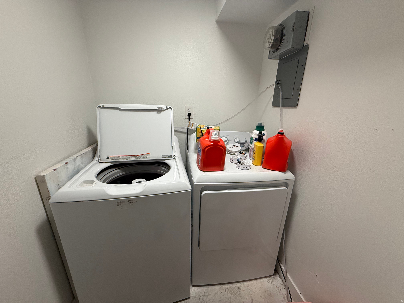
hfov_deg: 102.1
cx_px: 202
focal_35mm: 14
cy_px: 152
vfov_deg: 85.7
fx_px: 163
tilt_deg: -17.3
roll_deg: -1.4
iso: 200
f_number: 2.2
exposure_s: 1/120
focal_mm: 2.22
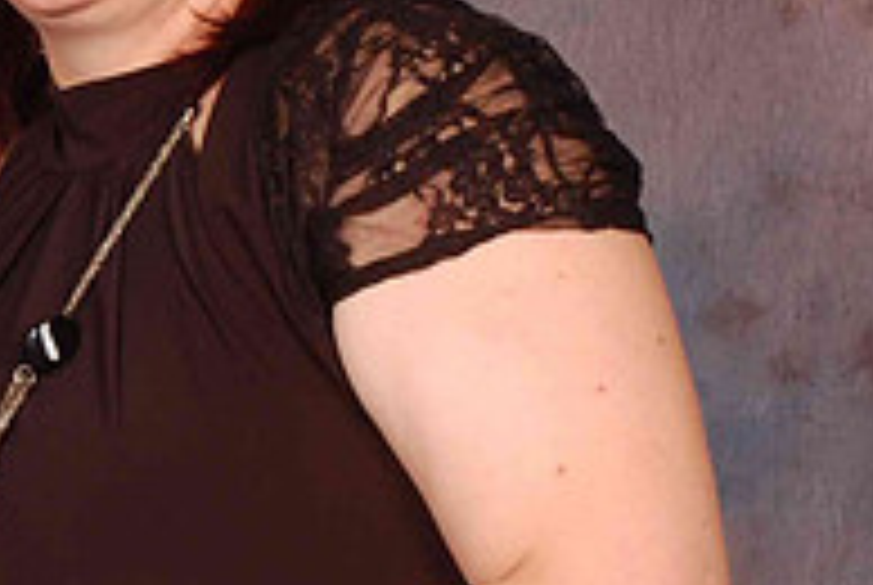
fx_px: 4347
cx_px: -189
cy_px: 252
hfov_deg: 11.2
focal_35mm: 179
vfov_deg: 7.7
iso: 200
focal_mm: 40
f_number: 10
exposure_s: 1/125
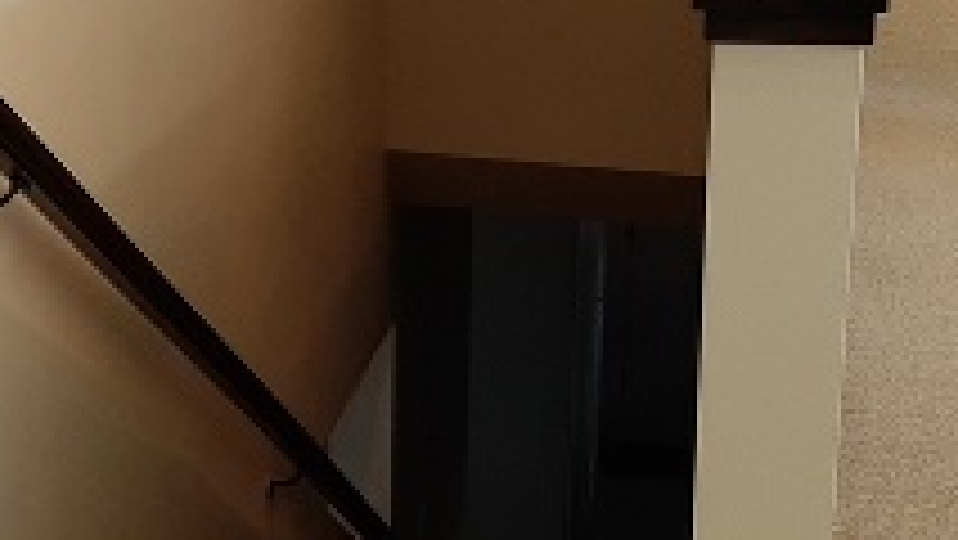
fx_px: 2160
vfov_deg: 14.1
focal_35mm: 85
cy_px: 40
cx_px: -4
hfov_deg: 23.9
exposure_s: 1/60
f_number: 1.7
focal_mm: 3.93
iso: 100
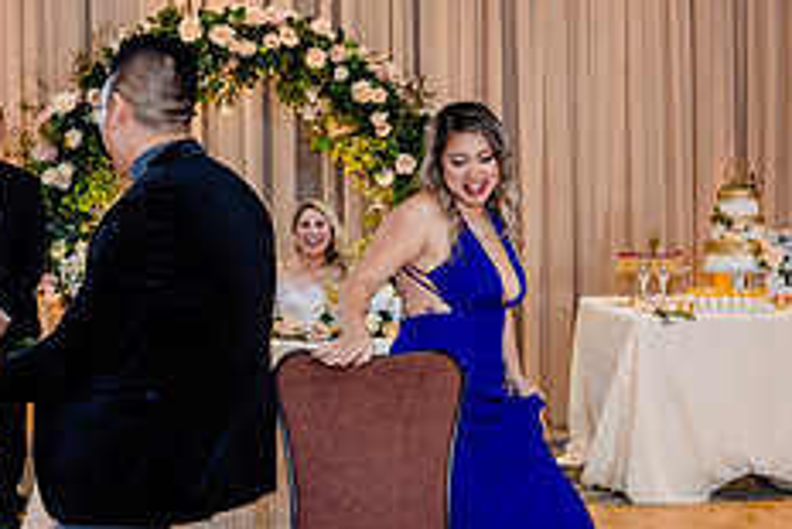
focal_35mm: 60
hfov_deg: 33.2
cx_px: 290
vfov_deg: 22.6
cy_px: 217
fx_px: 1321
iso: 1000
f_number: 4
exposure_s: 1/160
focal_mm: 24
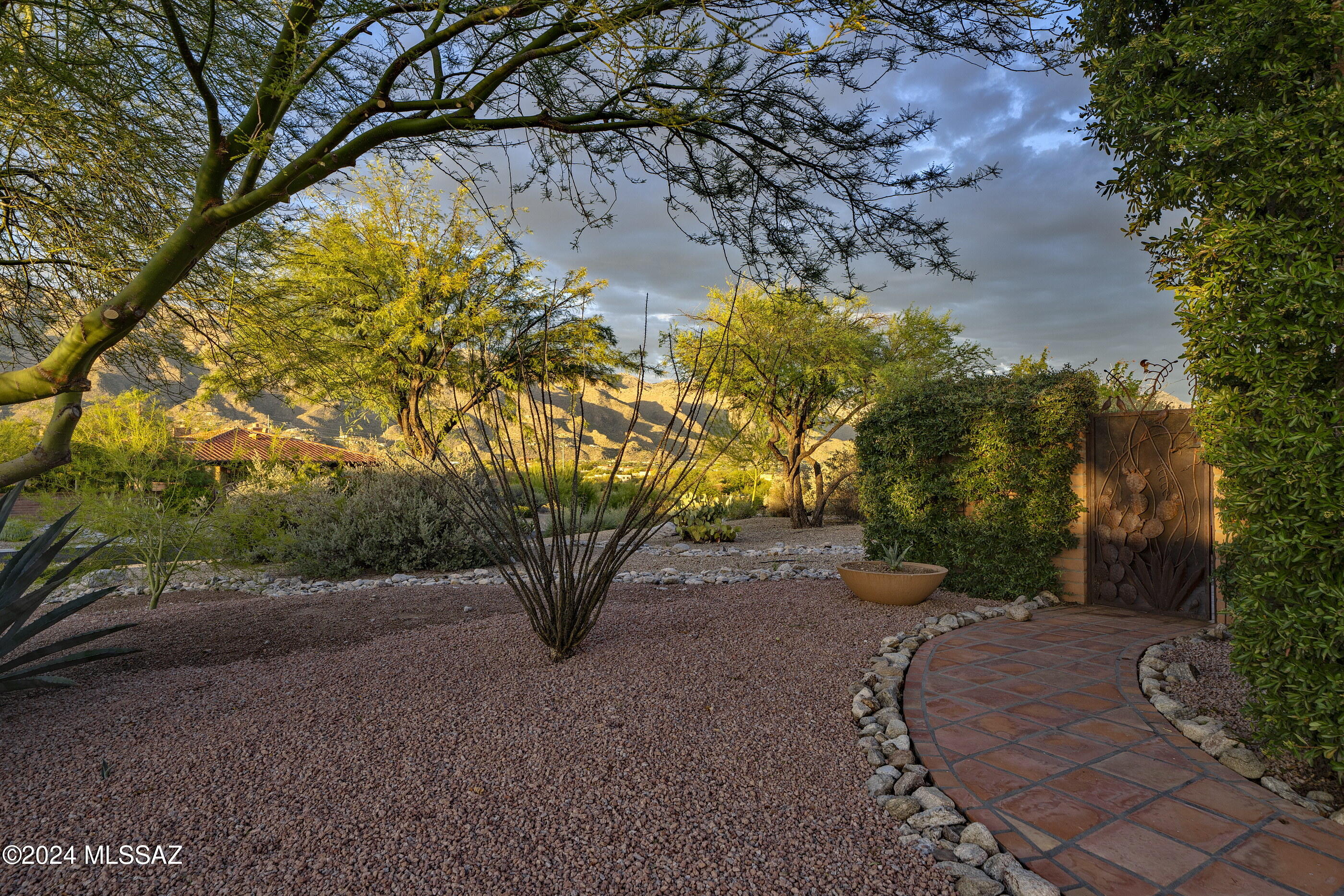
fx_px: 784
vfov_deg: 59.5
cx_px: 672
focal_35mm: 21
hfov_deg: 81.2
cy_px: 448
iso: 100
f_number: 9
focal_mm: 21
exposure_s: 1/30
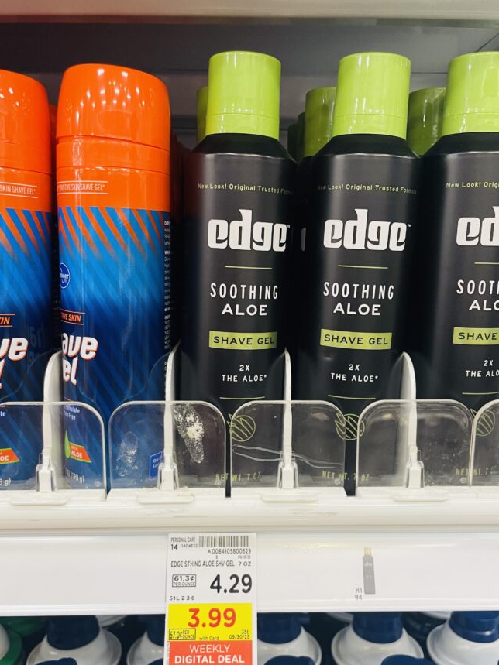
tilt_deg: -12.3
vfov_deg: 58.2
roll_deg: +0.9
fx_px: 596
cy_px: 373
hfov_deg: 45.4
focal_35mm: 31
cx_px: 251
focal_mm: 4.2
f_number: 1.6
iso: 80
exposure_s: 1/60
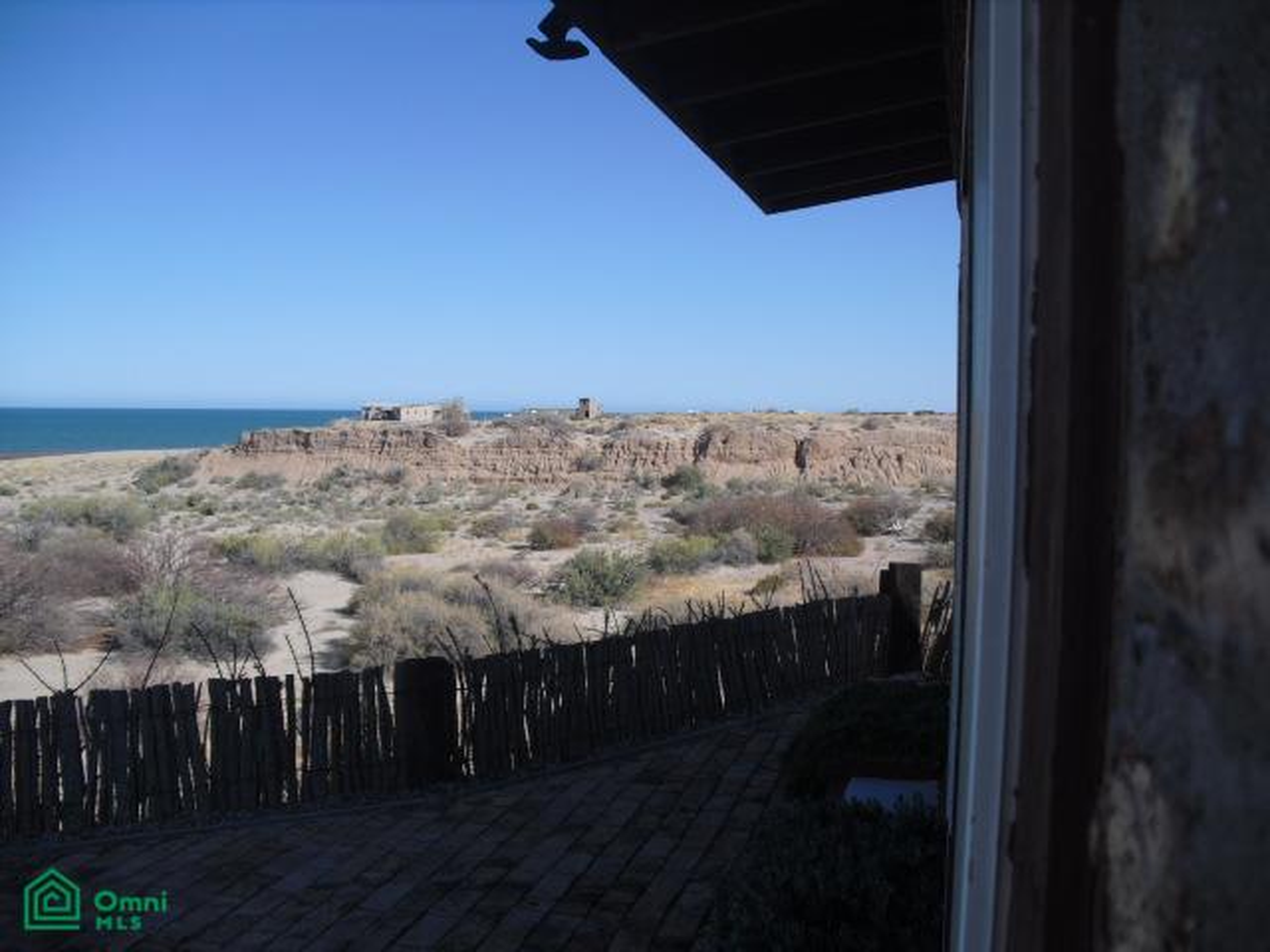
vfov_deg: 39.7
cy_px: 476
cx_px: 635
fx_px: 1321
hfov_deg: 51.4
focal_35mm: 36
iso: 64
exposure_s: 1/160
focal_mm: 6.3
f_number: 7.8
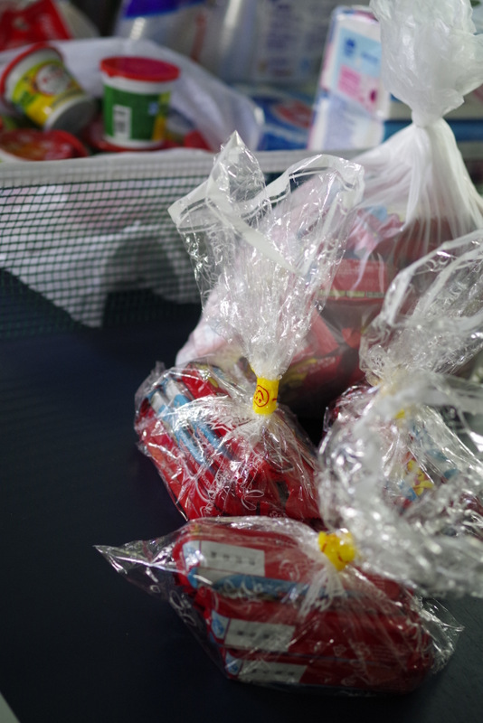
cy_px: 362
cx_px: 242
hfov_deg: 26.0
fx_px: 1046
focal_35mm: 52
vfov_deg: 38.2
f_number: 2.4
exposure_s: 1/50
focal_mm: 35
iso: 800
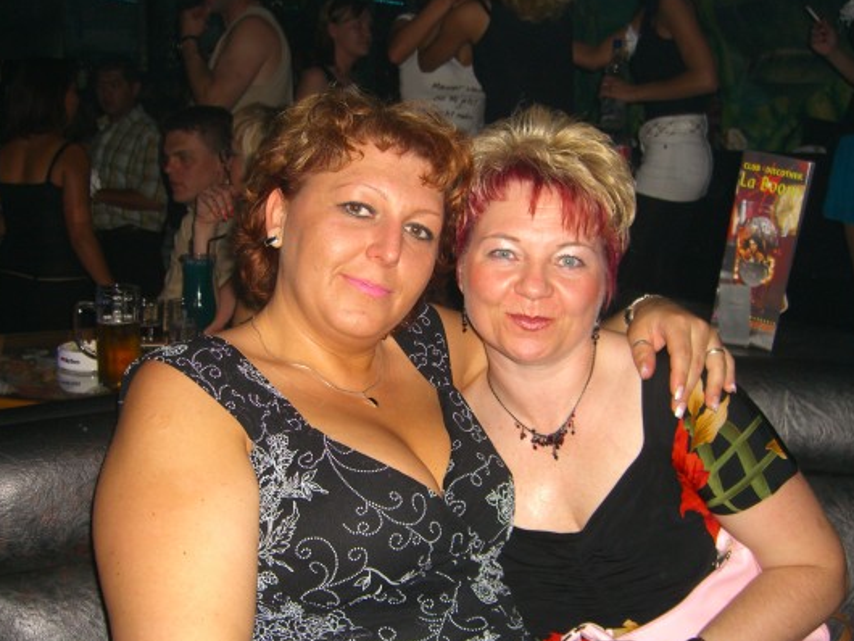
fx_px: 1061
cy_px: 358
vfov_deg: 33.6
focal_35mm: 43
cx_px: 395
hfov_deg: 43.8
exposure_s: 1/60
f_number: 2.8
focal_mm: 7.9
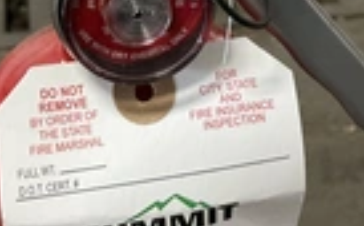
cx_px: 154
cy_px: -138
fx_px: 891
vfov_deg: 13.4
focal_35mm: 90
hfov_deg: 23.1
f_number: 1.8
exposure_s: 1/60
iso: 200
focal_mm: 3
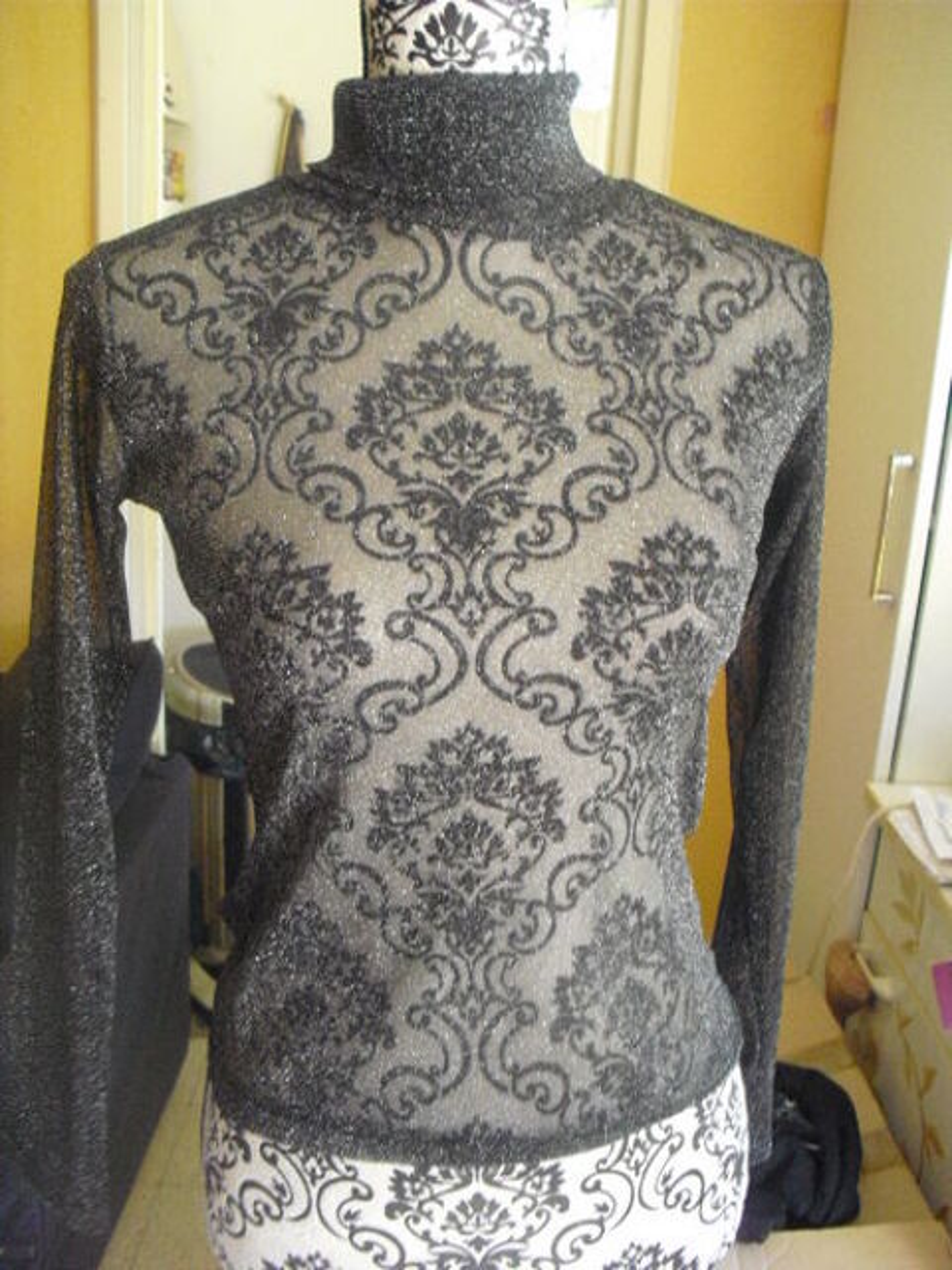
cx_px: 476
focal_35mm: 36
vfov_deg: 51.4
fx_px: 1320
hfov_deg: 39.7
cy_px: 635
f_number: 3.1
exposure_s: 1/25
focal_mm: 6.3
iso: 800
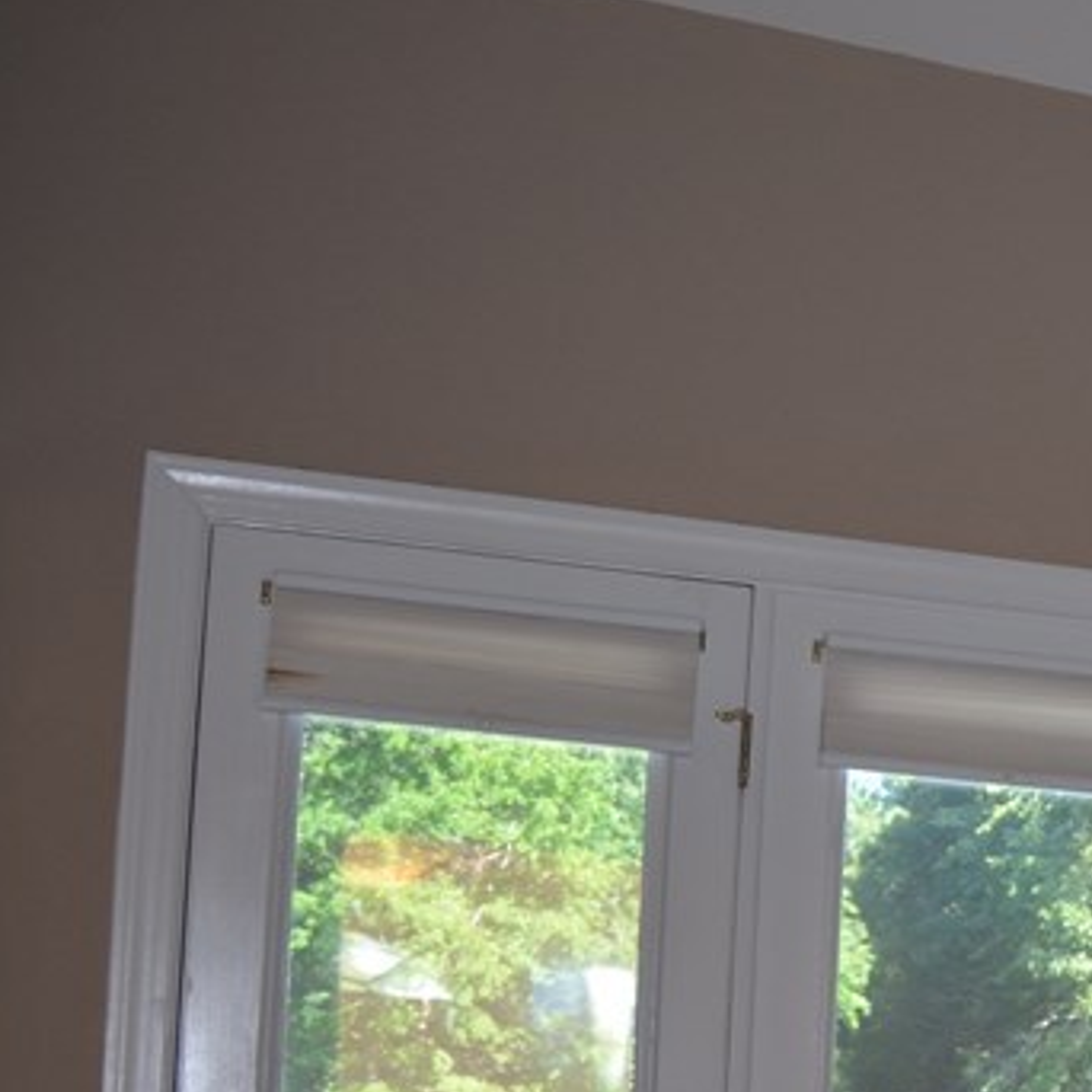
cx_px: 1710
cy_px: 1030
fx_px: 2605
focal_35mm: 73
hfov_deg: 19.9
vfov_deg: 22.9
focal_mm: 18
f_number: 3.5
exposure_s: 1/125
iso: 280
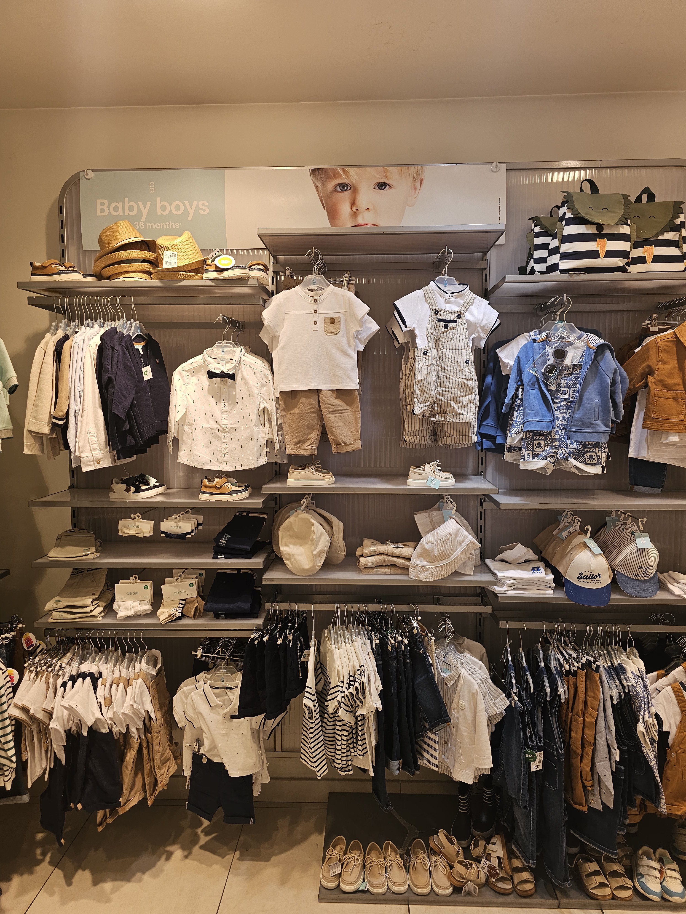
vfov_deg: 73.9
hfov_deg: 58.9
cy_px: 457
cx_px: 343
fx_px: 608
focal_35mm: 23
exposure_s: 1/100
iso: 40
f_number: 1.7
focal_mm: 6.3
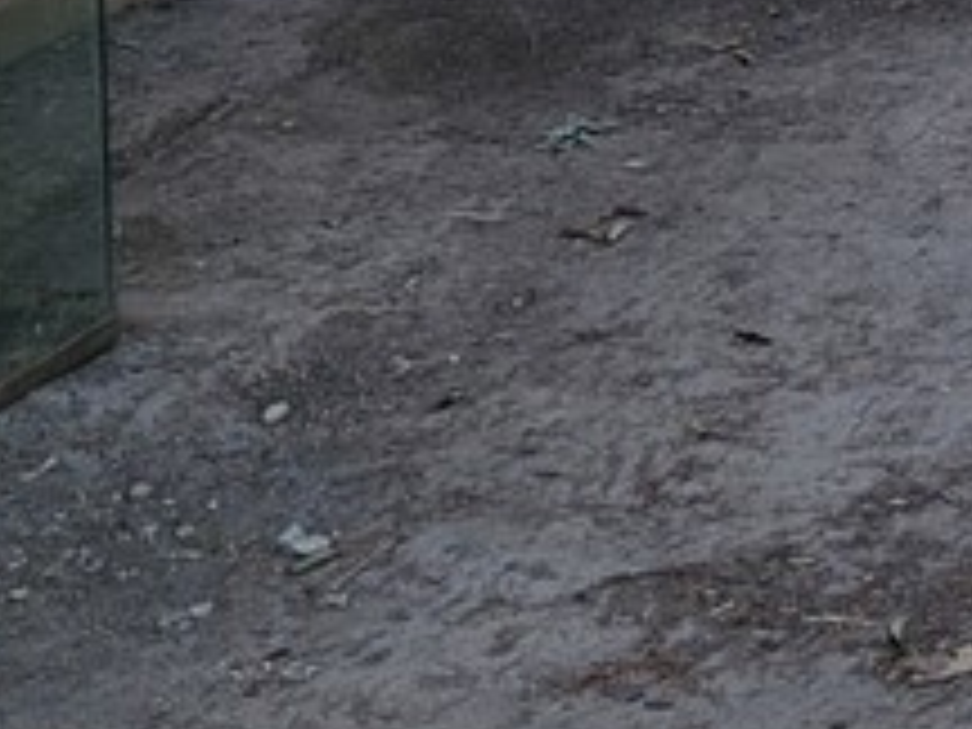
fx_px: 3454
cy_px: -720
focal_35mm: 123
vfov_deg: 11.0
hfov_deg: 13.0
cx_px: 2169
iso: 40
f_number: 1.8
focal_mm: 5.4
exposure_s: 1/1047
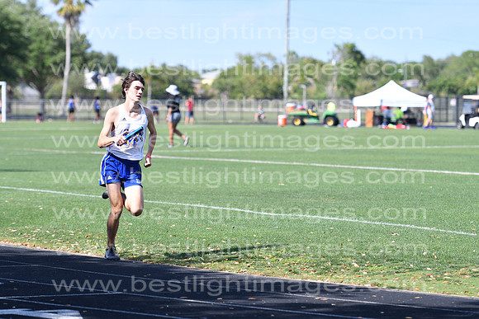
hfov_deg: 11.2
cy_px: 160
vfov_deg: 7.5
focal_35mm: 183
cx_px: 240
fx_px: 2435
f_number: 4
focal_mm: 122
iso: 200
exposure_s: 1/2000
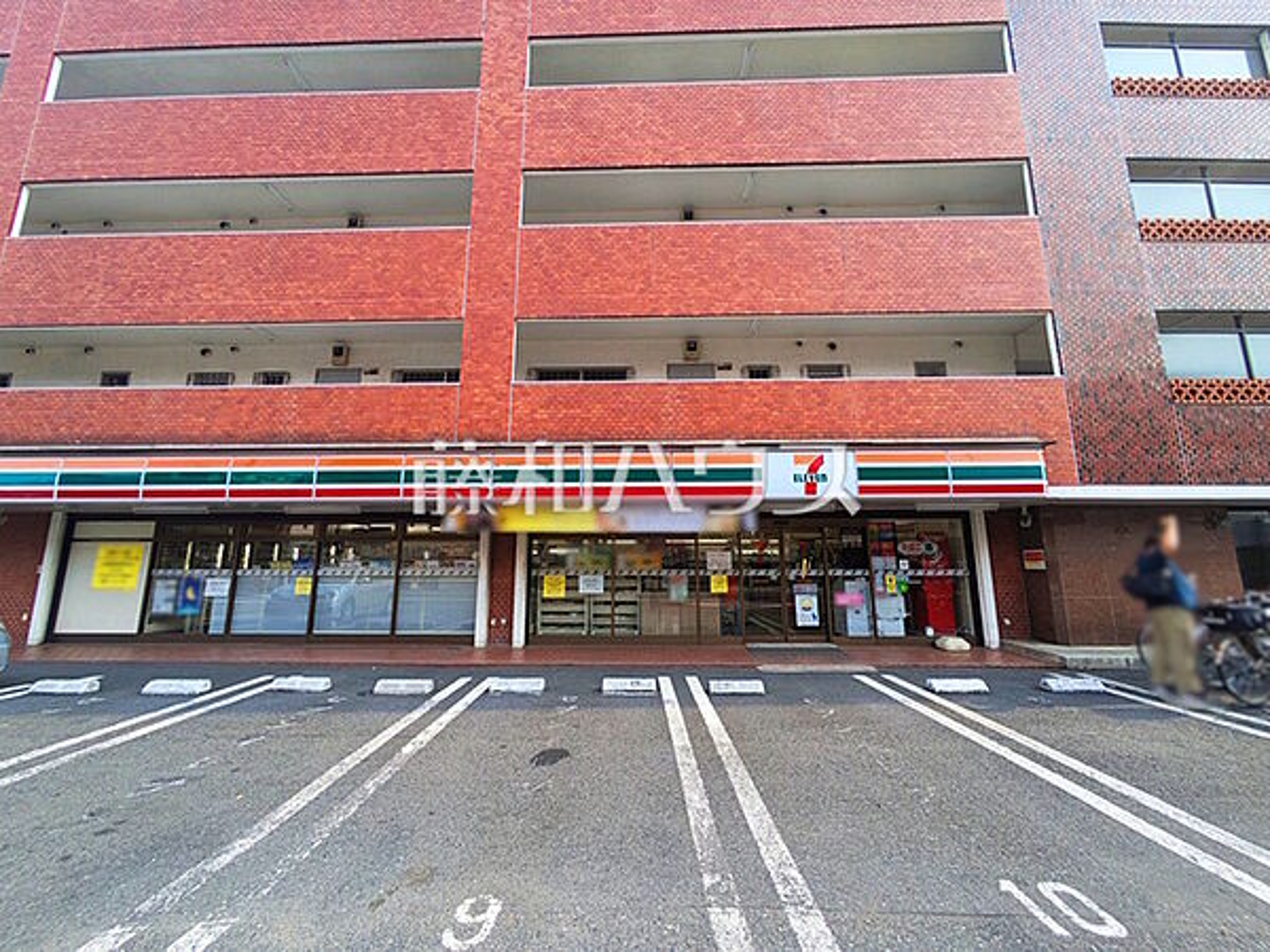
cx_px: 635
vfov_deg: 85.7
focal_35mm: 14
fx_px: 514
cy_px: 476
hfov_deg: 102.1
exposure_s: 1/354
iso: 42
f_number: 2.2
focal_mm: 1.83
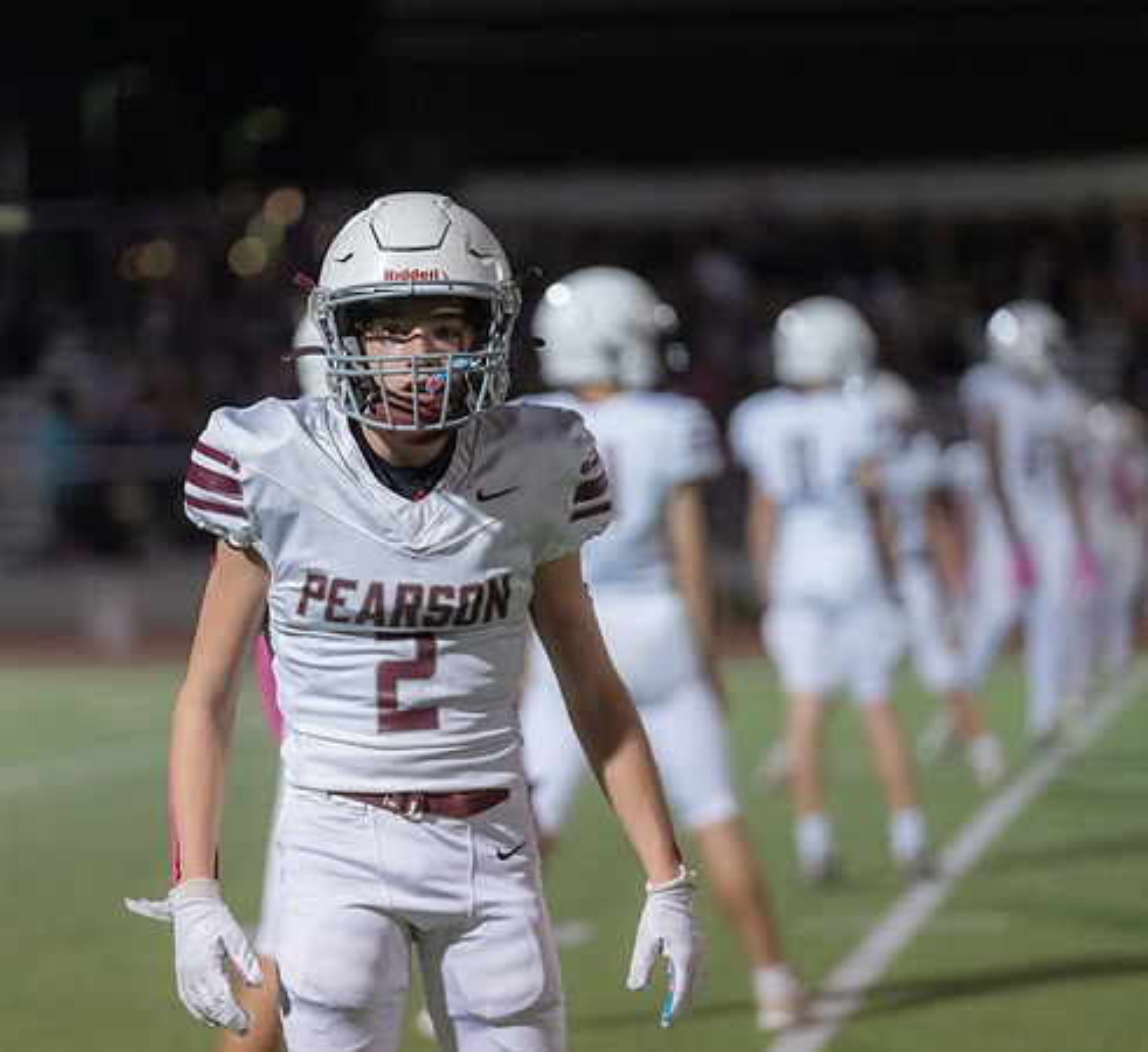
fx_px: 7221
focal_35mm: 201
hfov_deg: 9.1
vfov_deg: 8.3
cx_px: 471
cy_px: 514
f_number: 2.8
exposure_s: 1/1250
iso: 5000
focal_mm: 159
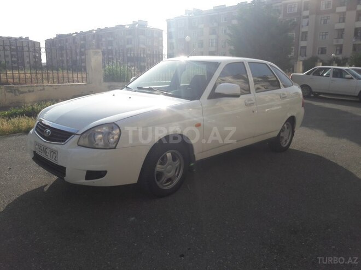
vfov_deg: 49.7
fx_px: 292
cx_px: 180
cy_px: 135
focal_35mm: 28
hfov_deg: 63.4
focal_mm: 3.7
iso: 40
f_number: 1.9
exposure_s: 1/1733
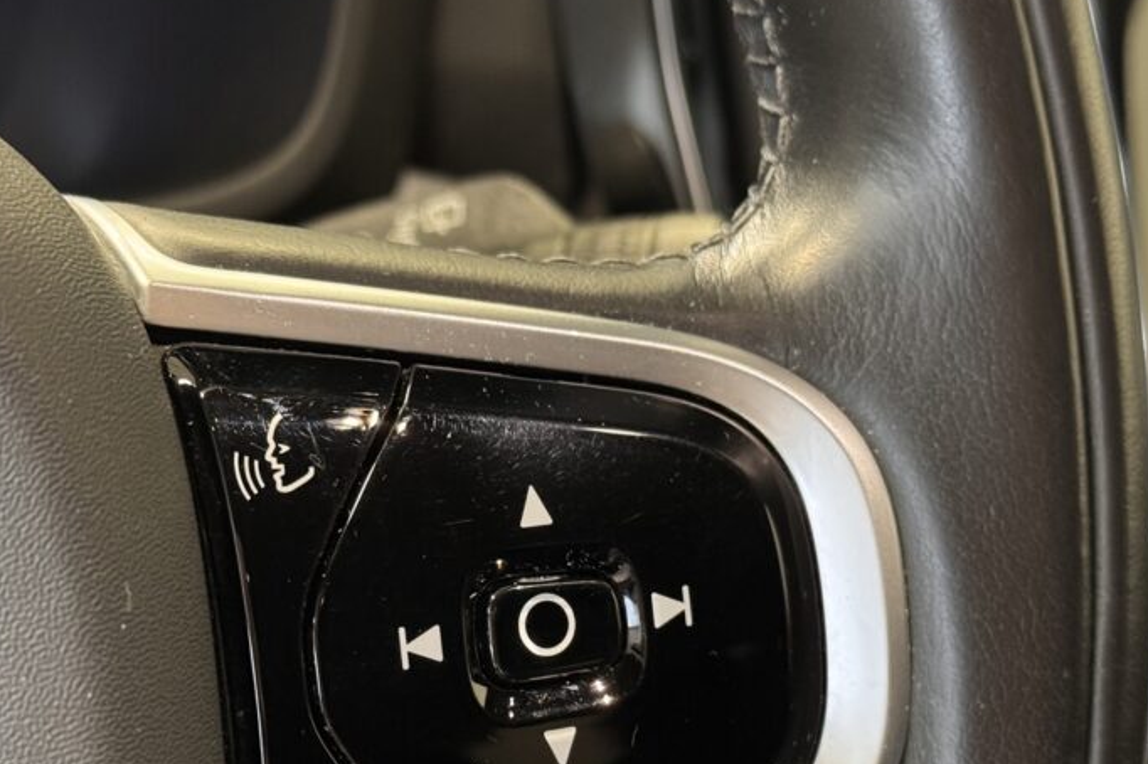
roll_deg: -6.2
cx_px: 524
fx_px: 2390
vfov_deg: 18.0
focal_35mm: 75
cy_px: 623
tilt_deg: -24.8
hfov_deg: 27.0
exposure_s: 1/25
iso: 400
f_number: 1.78
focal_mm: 6.76
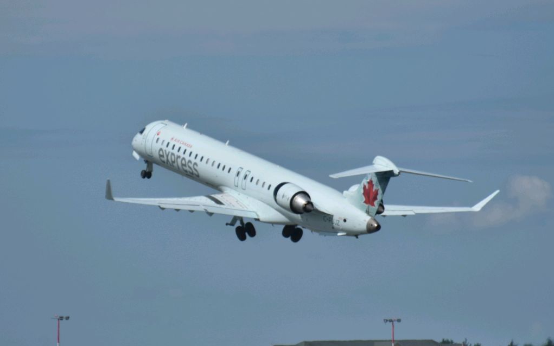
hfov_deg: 4.6
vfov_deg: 2.9
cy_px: 184
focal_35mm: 460
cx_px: 277
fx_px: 6945
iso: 500
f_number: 5.6
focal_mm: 300
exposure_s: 1/8000
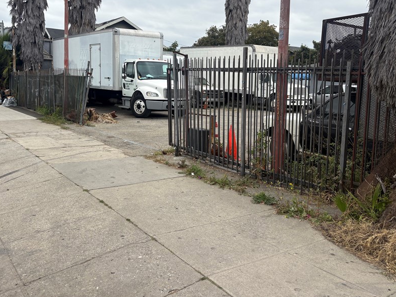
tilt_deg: -4.8
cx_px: 176
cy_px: 117
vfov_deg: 41.6
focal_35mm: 34
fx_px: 389
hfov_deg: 53.8
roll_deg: -1.3
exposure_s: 1/2985
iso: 50
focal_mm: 5.96
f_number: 1.6
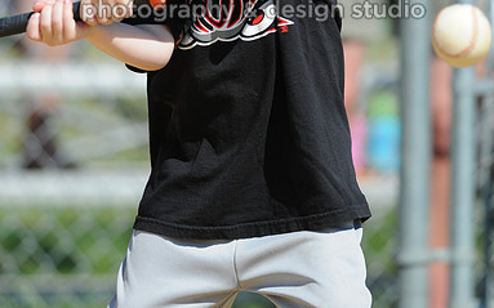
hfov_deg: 3.0
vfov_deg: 1.9
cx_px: 247
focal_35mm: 694
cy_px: -52
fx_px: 9339
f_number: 4
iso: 200
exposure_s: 1/1600
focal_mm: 300
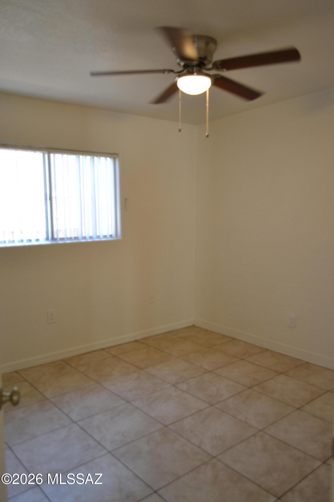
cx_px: 167
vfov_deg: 67.4
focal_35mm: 27
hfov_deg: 47.9
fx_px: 376
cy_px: 251
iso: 720
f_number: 3.5
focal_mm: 18
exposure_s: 1/60
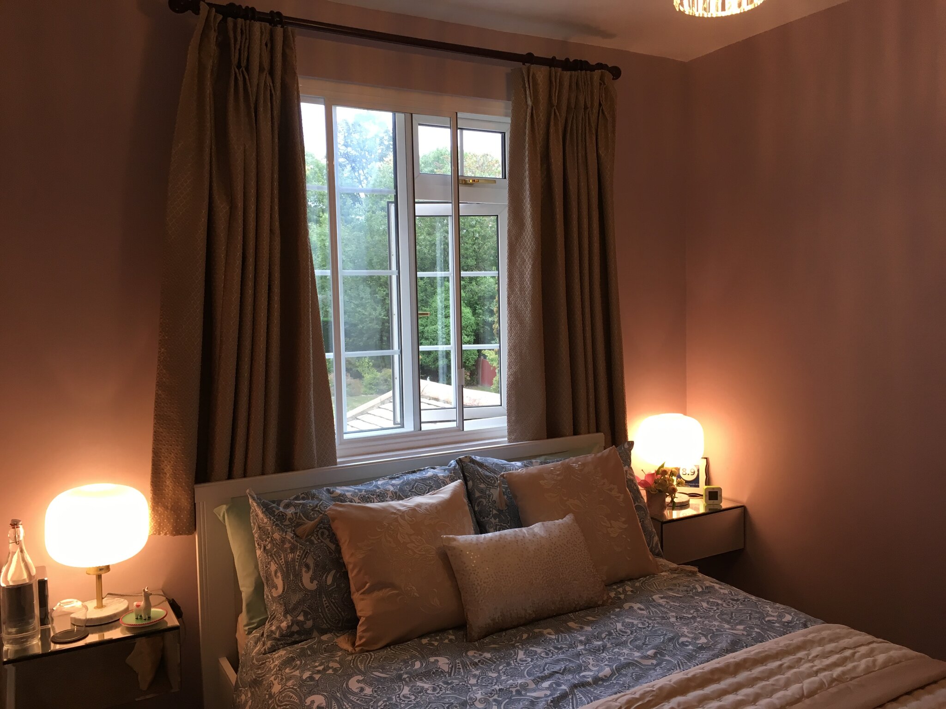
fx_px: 793
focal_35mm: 29
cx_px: 473
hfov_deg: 61.7
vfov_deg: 48.2
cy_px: 354
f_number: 2.2
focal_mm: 4.15
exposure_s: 1/33
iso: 64
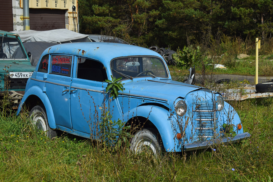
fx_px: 546
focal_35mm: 72
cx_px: 136
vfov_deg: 18.9
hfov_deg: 28.1
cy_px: 91
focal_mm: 48
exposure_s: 1/1250
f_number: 7.1
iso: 200
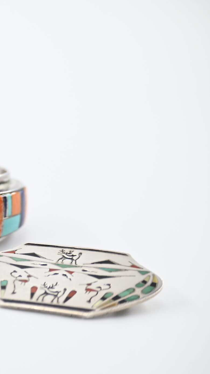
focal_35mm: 146
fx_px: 1445
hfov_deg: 8.1
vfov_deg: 14.7
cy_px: 203
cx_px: -131
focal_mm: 50
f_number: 5
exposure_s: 1/320
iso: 400
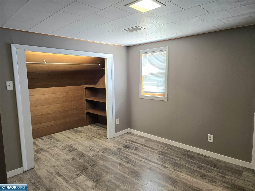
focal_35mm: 23
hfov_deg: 73.9
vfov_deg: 58.9
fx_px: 169
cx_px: 128
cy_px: 96
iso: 400
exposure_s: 1/120
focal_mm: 6.3
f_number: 1.7
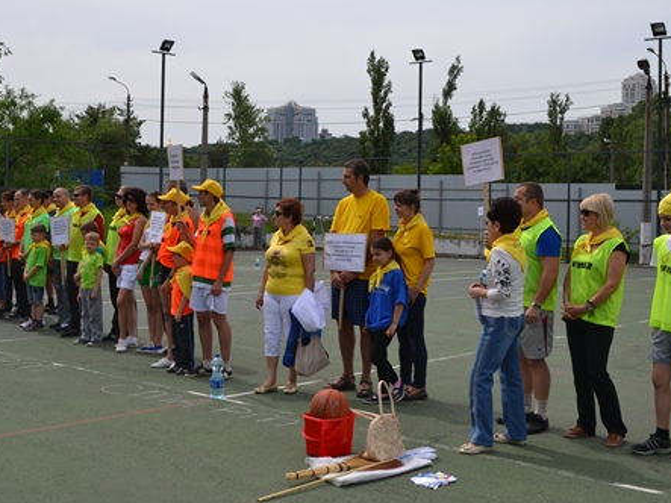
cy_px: 198
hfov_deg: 38.2
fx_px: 969
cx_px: 330
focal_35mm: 50
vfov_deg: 29.0
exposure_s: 1/250
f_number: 8
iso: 100
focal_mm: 24
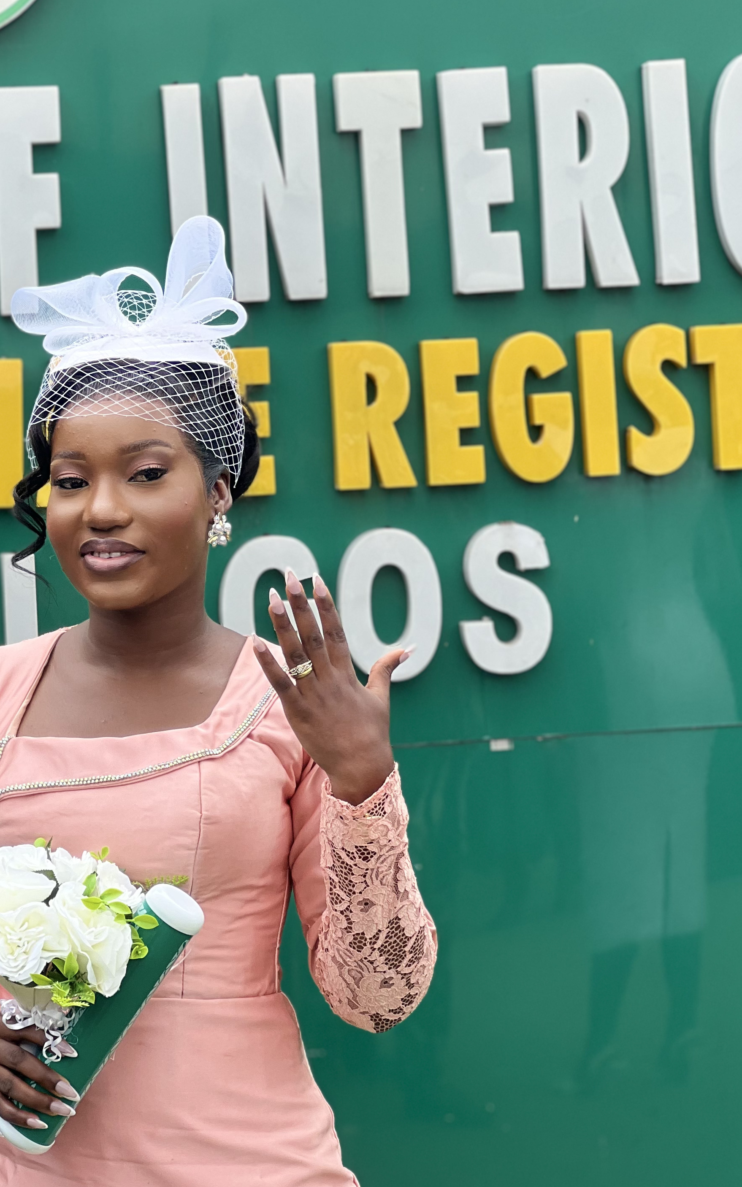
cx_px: 178
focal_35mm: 117
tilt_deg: -2.2
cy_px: 535
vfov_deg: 17.8
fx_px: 3786
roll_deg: +3.5
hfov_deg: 11.2
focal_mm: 9
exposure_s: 1/131
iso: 20
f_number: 2.8
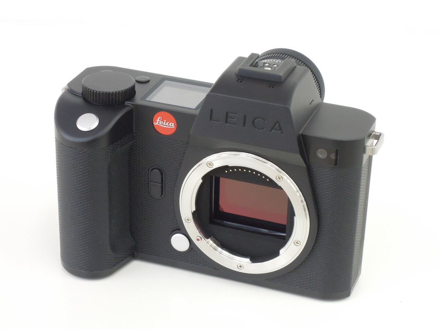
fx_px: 1268
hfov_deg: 19.6
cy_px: 164
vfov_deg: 14.8
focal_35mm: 100
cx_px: 220
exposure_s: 1/80
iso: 800
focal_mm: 17.9
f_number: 4.9
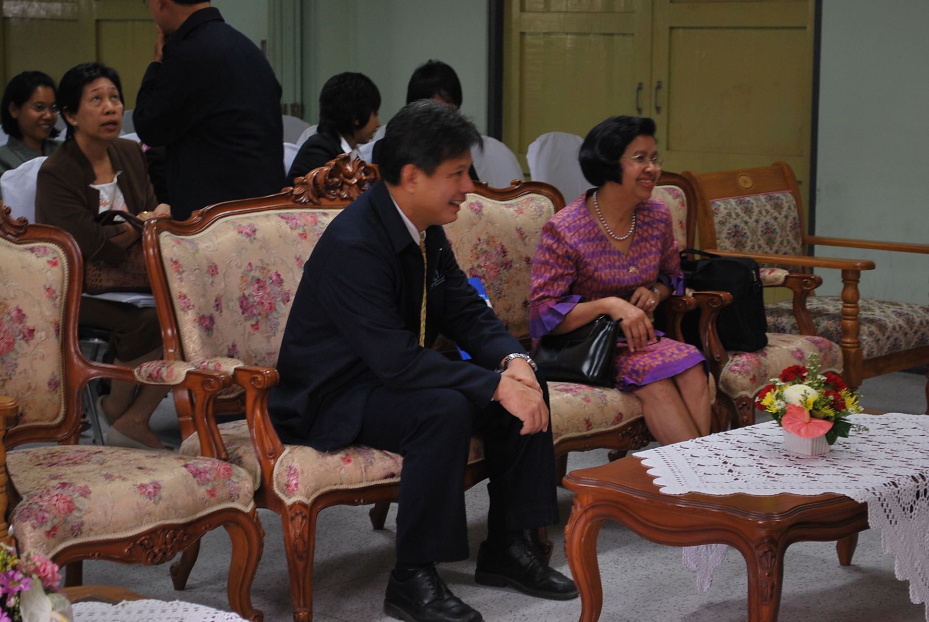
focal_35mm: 82
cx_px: 464
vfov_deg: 16.6
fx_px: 2132
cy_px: 311
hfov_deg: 24.6
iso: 200
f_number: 5.6
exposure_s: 1/15
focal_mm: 55
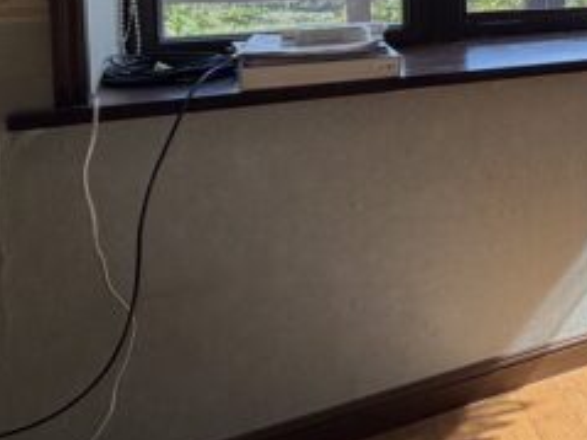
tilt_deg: -3.3
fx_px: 763
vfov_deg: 29.6
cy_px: -17
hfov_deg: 31.5
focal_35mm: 45
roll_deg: -0.2
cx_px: 779
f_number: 2.2
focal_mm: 2.22
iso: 40
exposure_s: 1/228
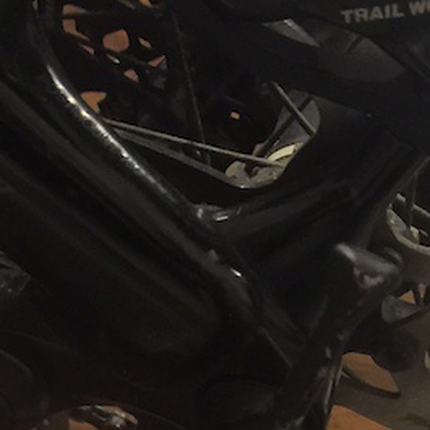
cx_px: 252
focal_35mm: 99
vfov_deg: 17.4
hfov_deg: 17.6
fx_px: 1391
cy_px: 96
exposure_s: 1/15
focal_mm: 4.15
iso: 125
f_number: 2.2
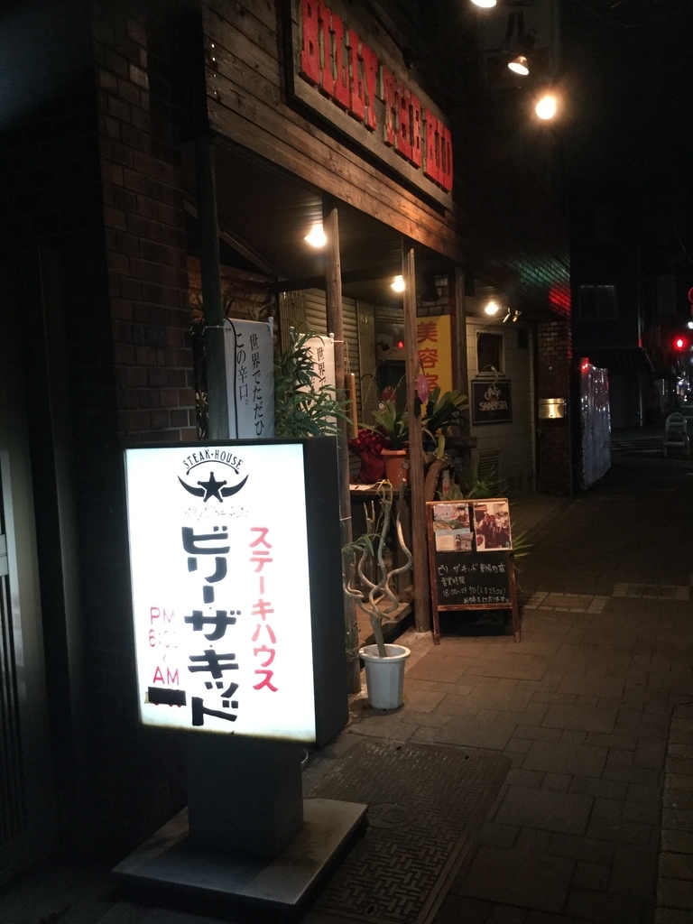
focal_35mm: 31
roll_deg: +0.9
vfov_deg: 58.4
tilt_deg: -3.3
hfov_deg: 45.4
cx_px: 346
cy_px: 462
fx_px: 827
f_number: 2.4
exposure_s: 1/30
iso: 160
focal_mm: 3.3
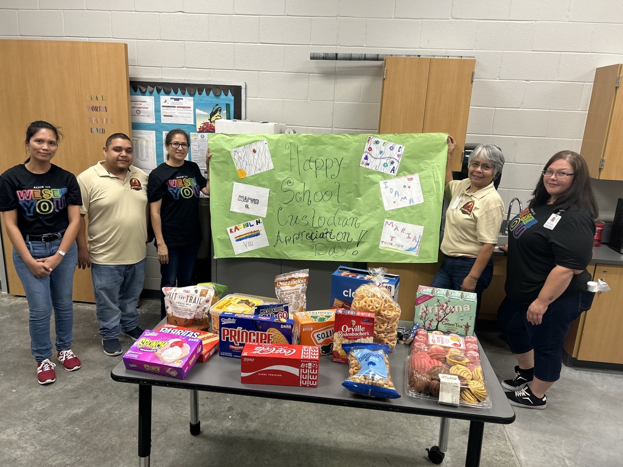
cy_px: 234
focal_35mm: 26
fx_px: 468
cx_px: 312
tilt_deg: -15.2
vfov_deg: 53.1
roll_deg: -2.9
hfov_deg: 67.3
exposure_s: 1/60
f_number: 1.5
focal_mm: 5.7
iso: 100
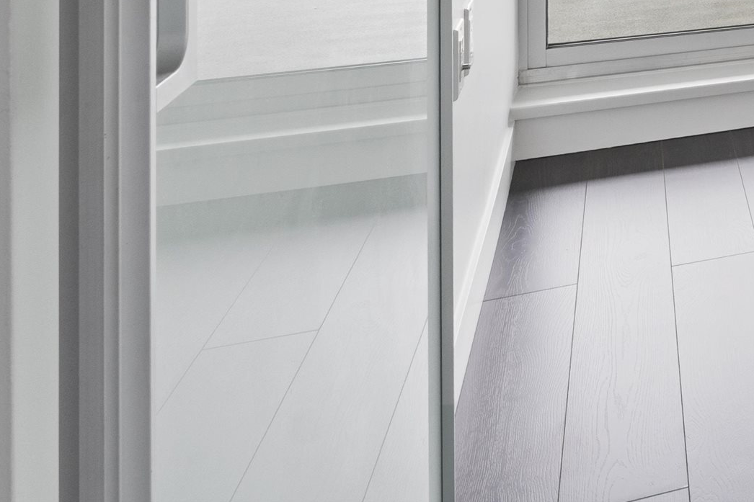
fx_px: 1015
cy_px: -234
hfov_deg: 30.1
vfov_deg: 23.0
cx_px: 1033
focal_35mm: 48
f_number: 11
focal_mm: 11
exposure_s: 1/4
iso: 100
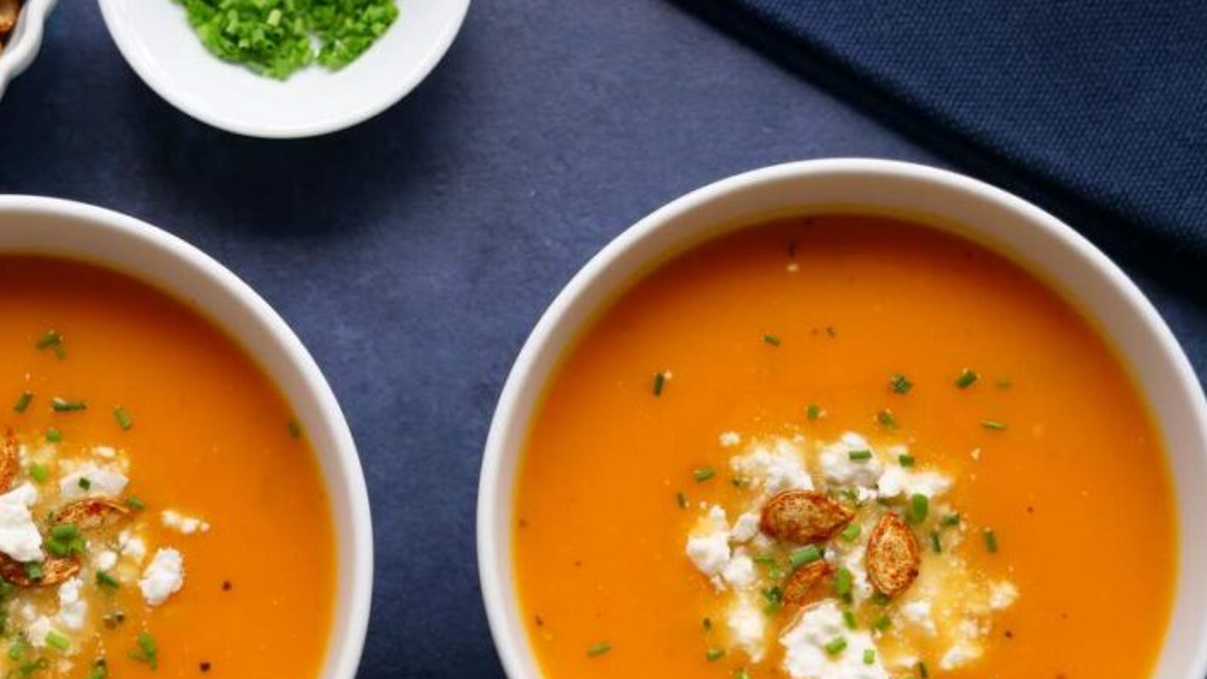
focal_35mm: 89
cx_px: 370
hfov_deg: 23.8
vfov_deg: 13.6
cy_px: 456
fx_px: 2849
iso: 320
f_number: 3.6
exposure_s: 1/60
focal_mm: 28
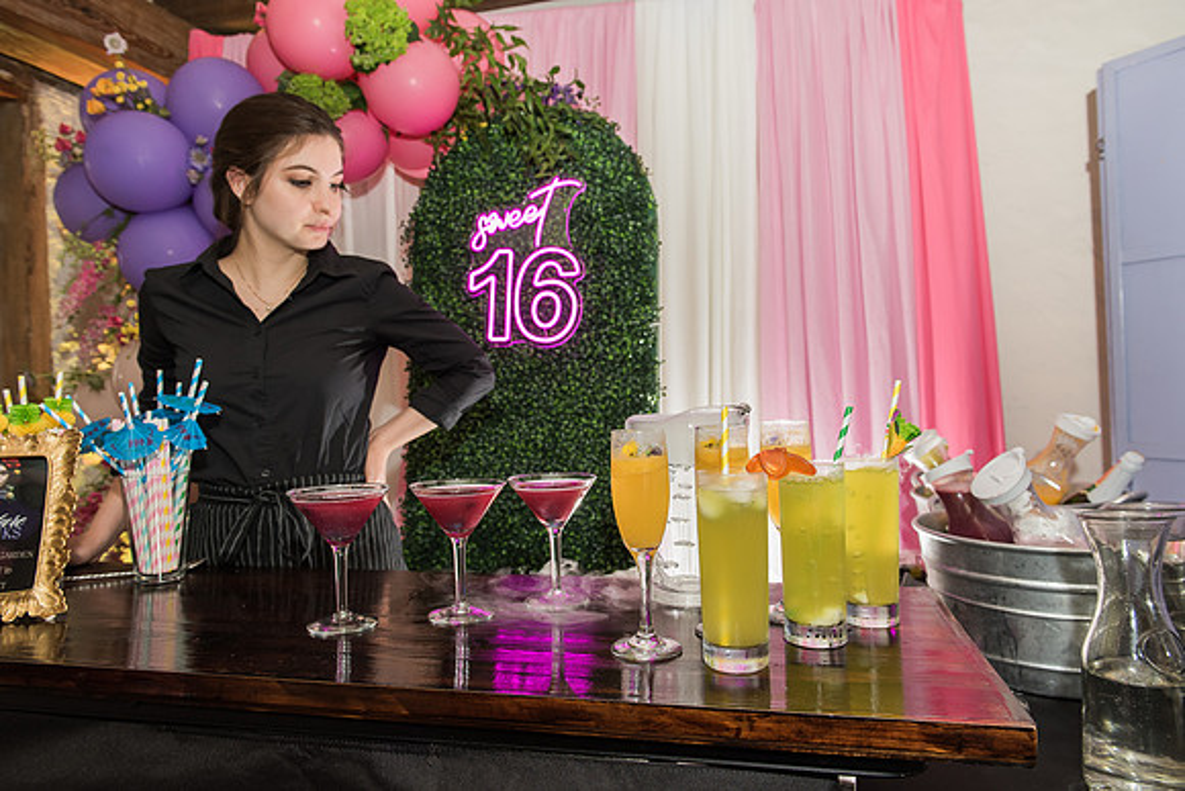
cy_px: 395
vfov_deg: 52.2
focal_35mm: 24
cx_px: 590
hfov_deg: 72.6
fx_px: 806
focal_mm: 24
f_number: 5.6
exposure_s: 1/125
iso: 1000
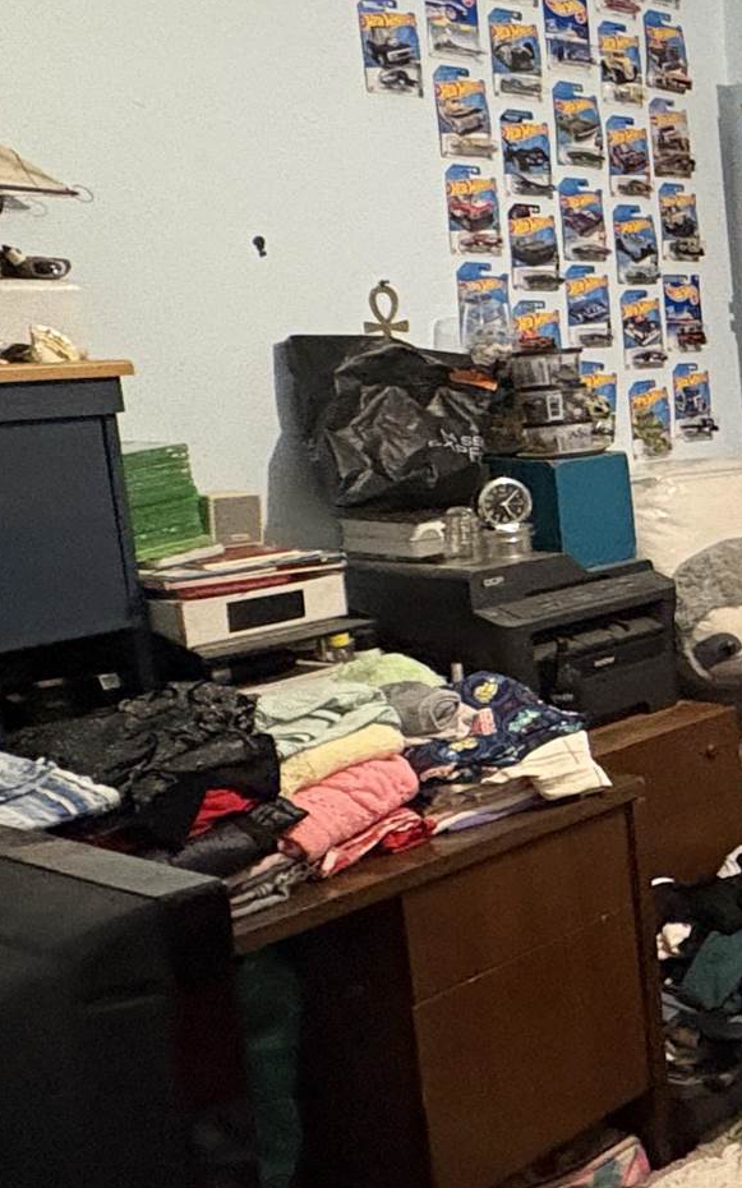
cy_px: 568
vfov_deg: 41.0
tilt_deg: -11.2
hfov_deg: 19.9
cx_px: 1309
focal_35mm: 49
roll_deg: +0.7
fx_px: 1586
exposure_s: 1/40
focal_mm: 2.22
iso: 800
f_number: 2.2
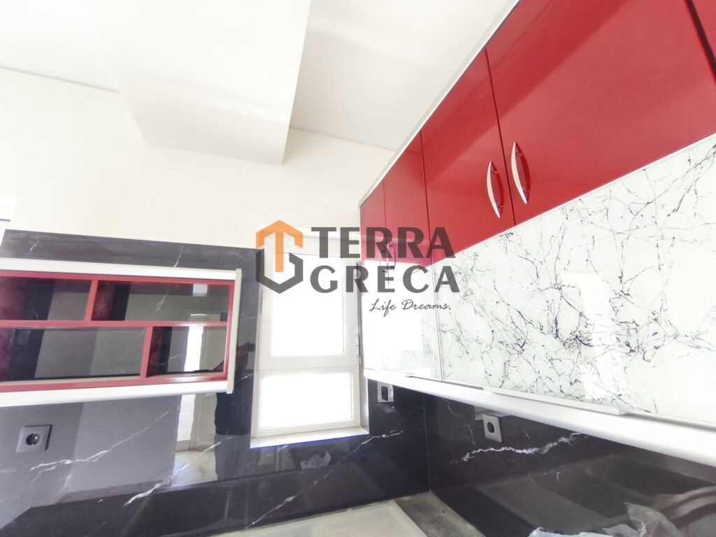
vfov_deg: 81.7
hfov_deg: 98.2
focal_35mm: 15
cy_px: 268
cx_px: 358
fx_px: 310
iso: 250
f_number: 2.2
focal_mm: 1.91
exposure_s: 1/33.3
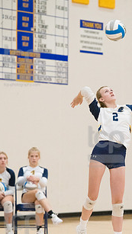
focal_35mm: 299
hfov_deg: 4.1
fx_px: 1858
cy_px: 147
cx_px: 106
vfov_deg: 7.2
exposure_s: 1/800
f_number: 4.5
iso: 8000
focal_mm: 195
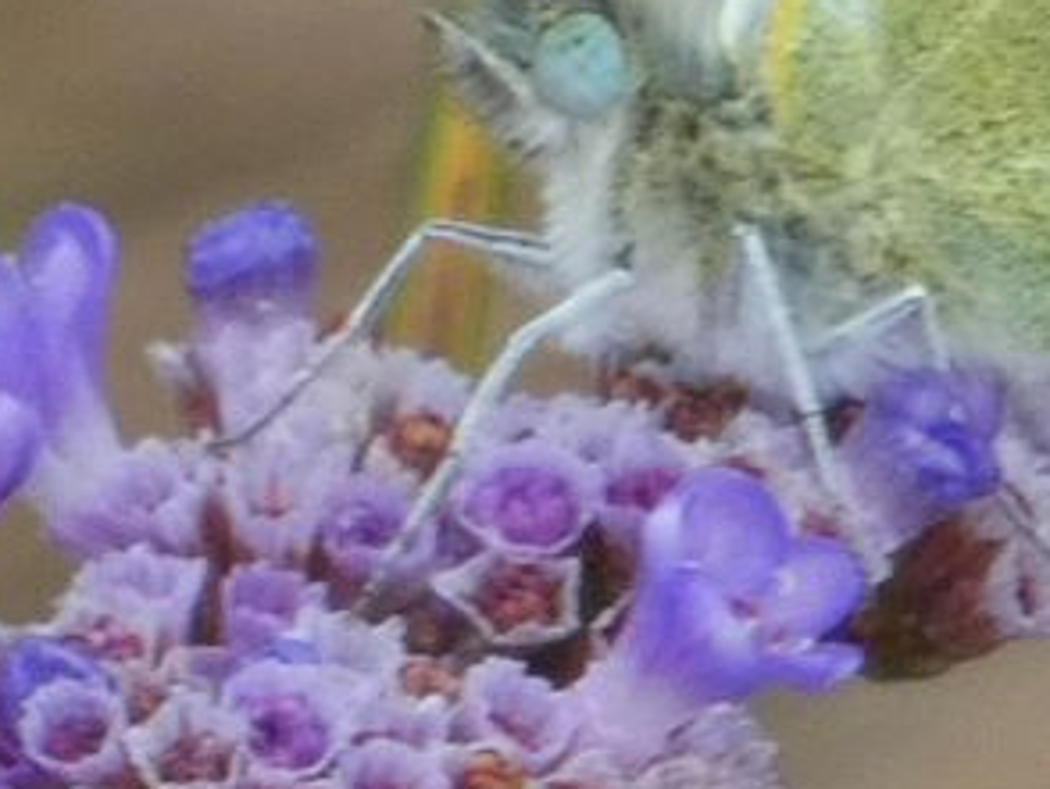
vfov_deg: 1.0
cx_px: 1016
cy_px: -46
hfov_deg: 1.3
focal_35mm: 1494
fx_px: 45354
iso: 125
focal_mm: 92.3
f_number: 5.6
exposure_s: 1/100
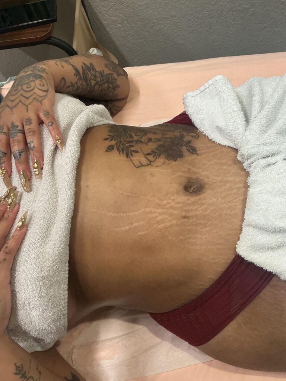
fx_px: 319
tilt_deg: -68.2
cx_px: 143
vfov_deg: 61.7
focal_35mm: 29
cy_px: 190
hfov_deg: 48.2
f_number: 1.8
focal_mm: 3
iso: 100
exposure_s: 1/60
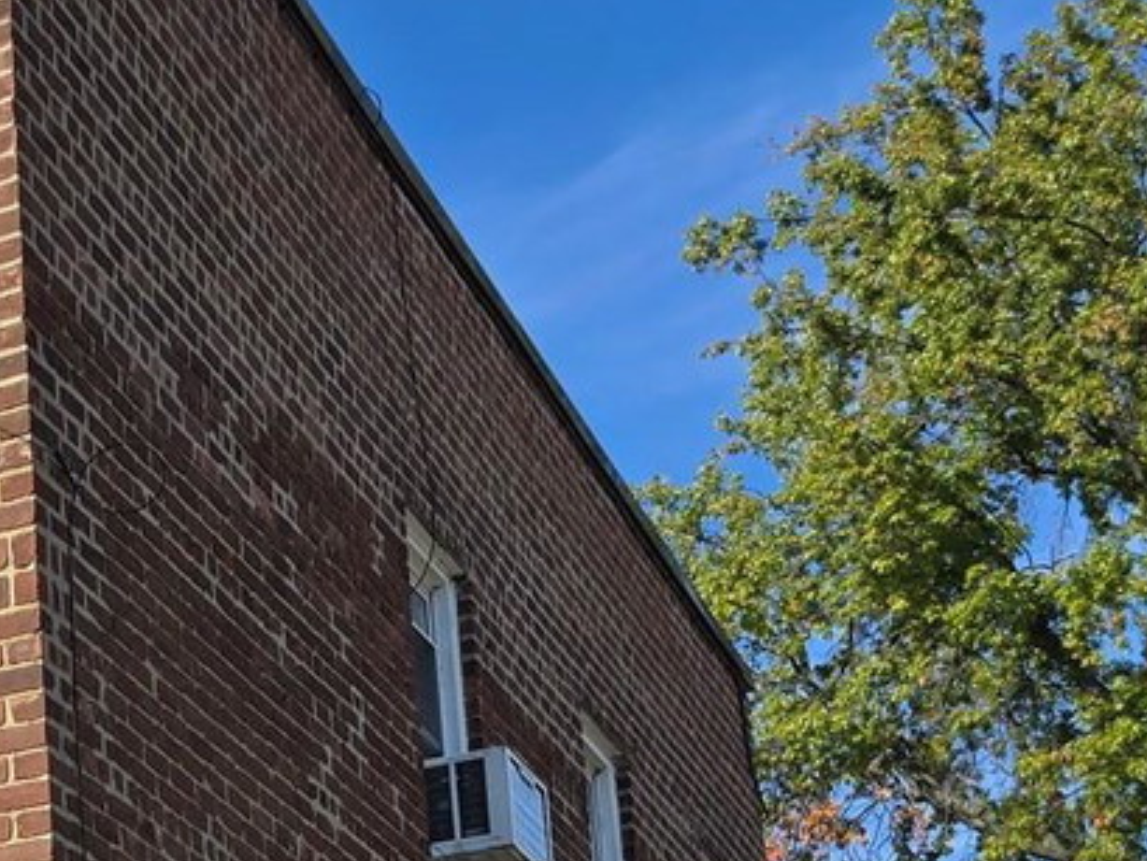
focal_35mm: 90
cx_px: -956
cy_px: 1097
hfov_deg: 17.4
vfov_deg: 15.7
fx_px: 2983
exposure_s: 1/622
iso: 12
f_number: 1.7
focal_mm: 6.3
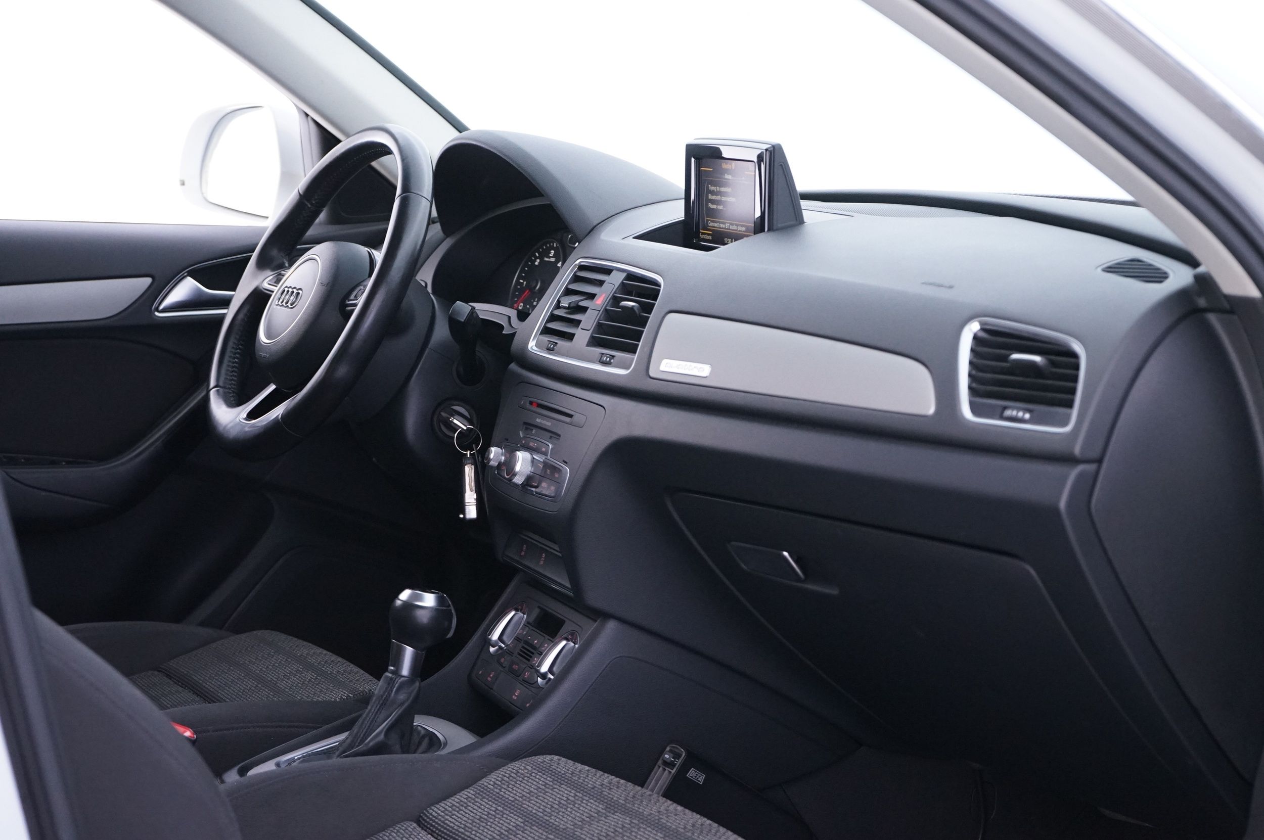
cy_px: 420
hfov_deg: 30.1
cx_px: 632
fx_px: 2350
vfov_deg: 20.3
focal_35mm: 67
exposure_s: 1/10
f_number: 6.3
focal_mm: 67
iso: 3200
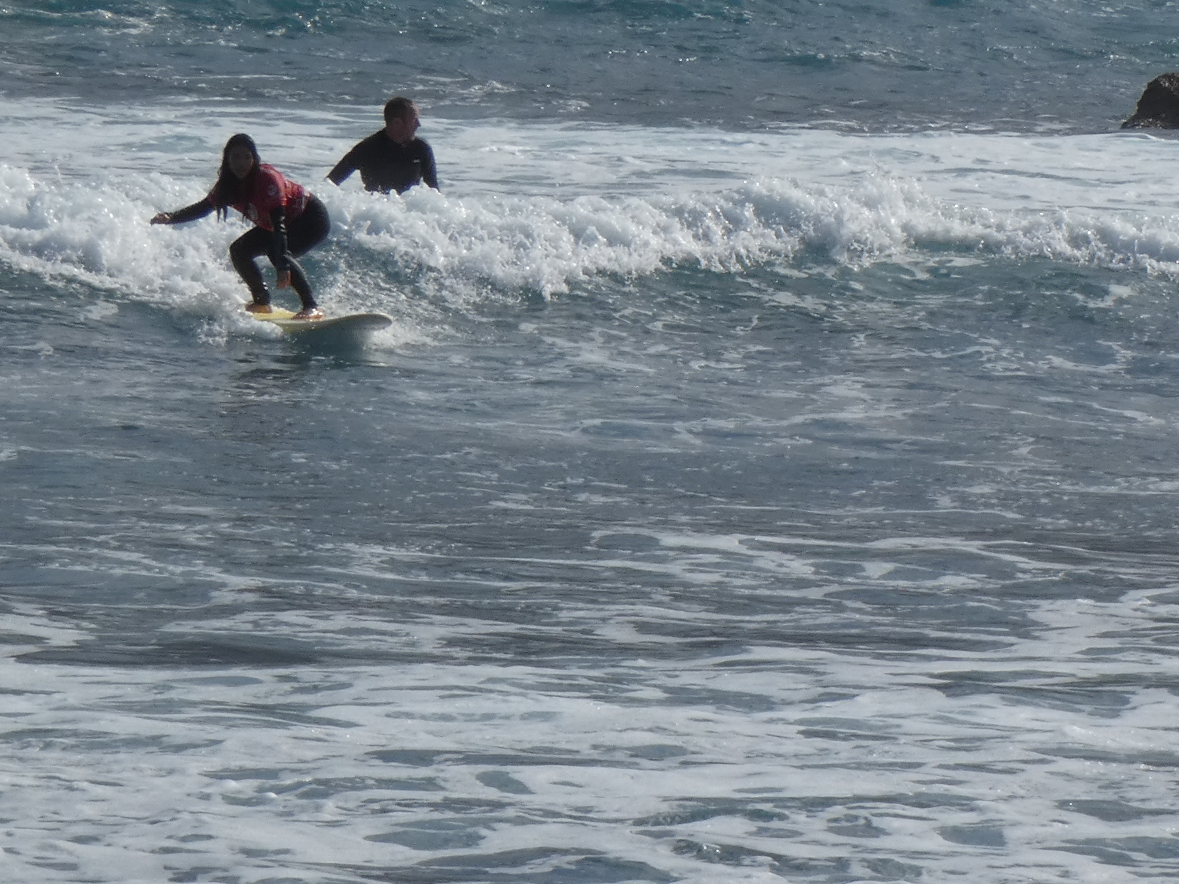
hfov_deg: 4.1
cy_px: 403
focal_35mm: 488
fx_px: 16621
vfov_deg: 3.0
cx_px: 835
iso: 80
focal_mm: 33.9
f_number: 5.5
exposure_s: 1/800
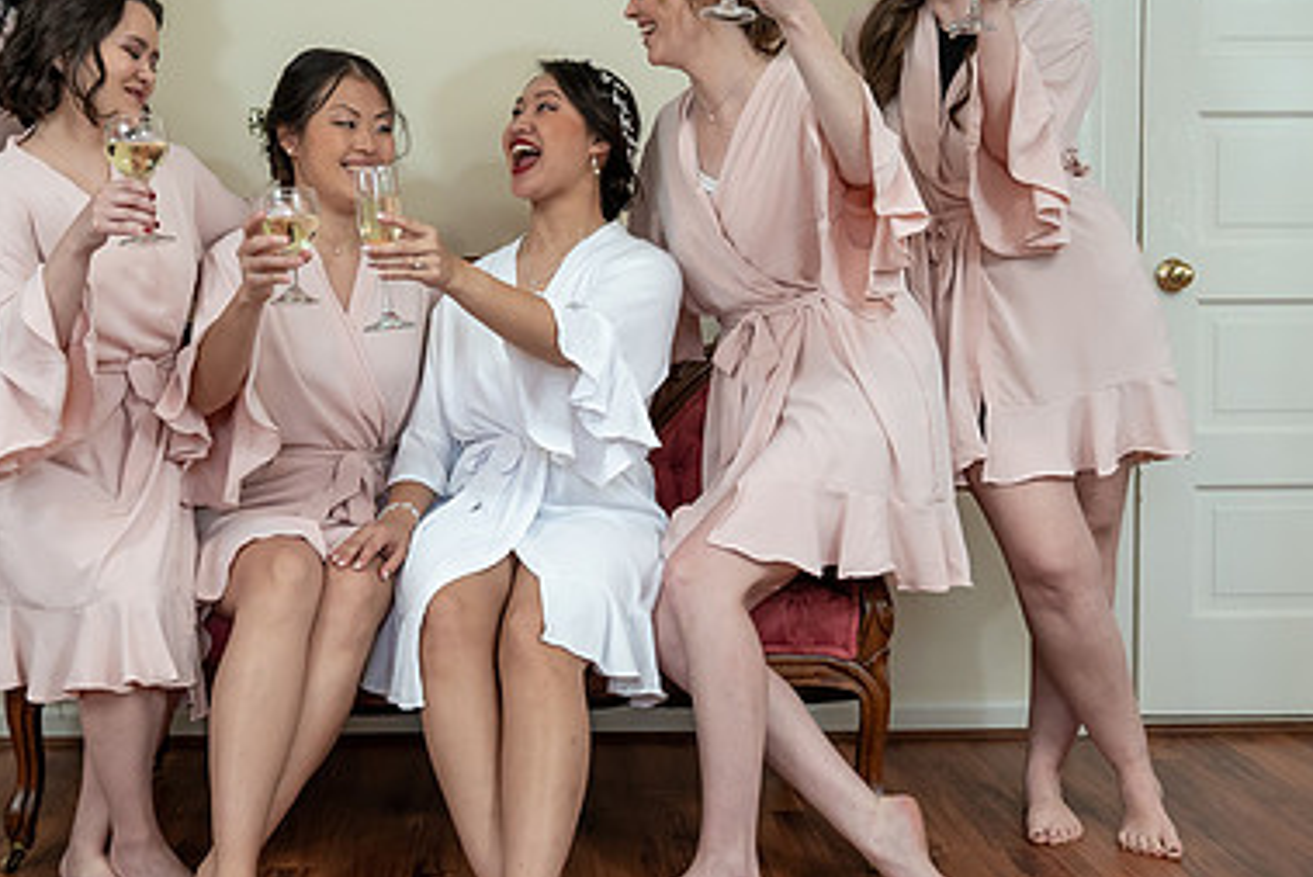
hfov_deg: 42.6
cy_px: 395
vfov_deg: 29.3
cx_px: 537
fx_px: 1678
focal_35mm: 46
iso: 2000
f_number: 5.6
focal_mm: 28
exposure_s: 1/200
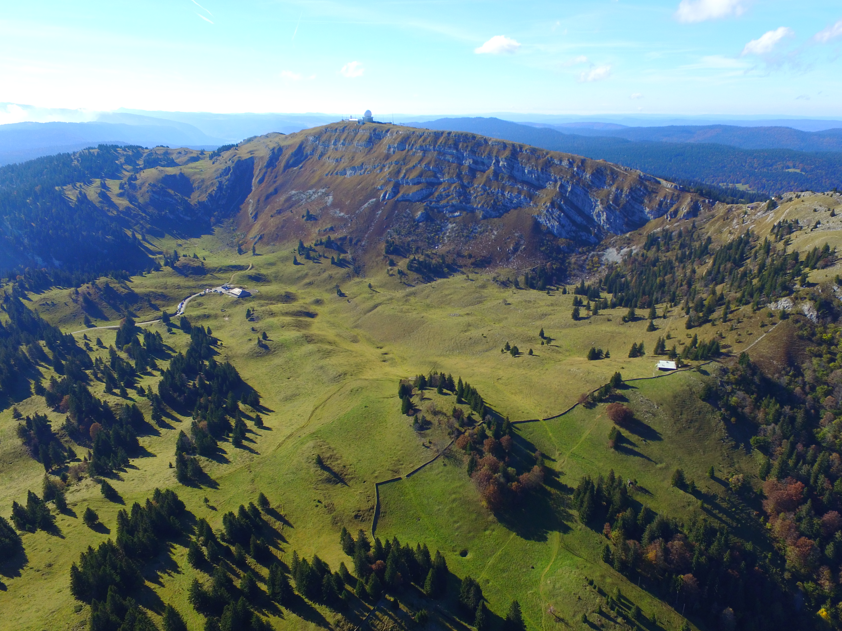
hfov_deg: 71.1
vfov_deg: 56.8
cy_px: 334
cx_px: 487
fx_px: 584
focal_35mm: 24
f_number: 2.8
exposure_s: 1/593
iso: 100
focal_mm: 3.61
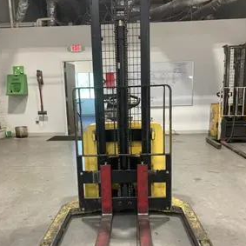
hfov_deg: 47.2
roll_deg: +1.4
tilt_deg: -11.4
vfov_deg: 46.8
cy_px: 152
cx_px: 118
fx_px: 281
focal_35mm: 35
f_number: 1.8
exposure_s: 1/60
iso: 160
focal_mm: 3.99
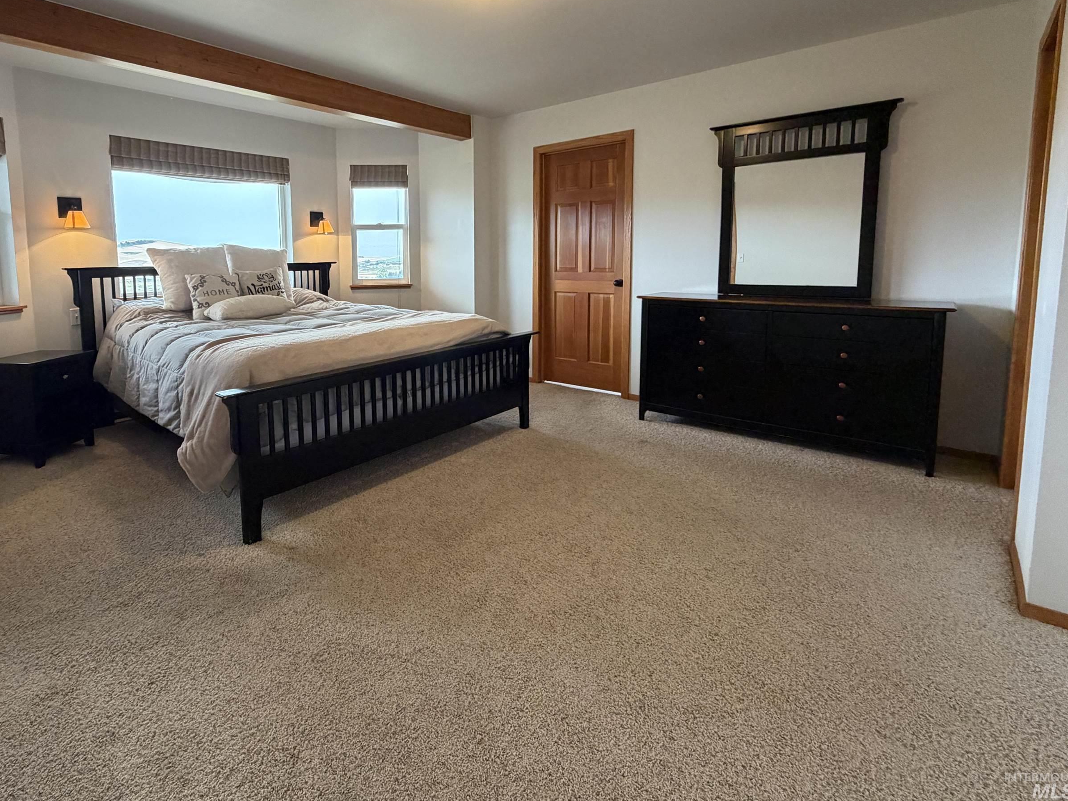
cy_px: 309
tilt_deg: -5.5
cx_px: 421
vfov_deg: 70.6
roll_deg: +1.5
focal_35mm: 18
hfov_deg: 86.5
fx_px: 555
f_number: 2.2
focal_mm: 2.22
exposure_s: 1/60
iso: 250
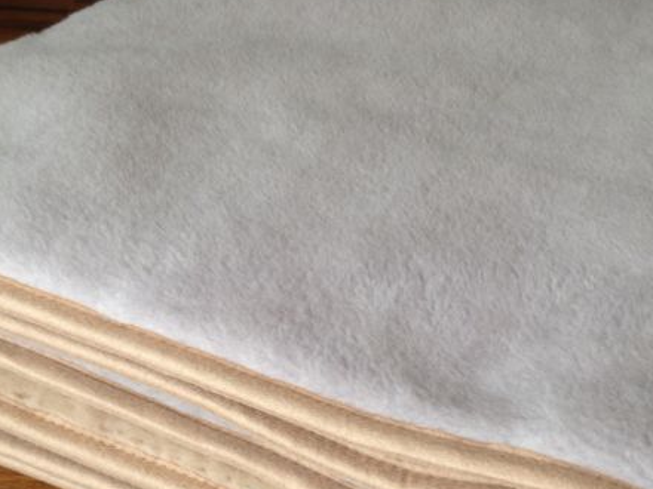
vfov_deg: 24.4
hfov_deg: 32.2
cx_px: 321
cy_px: 282
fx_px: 1132
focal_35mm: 60
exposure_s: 1/24
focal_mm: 4.12
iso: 50
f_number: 2.4
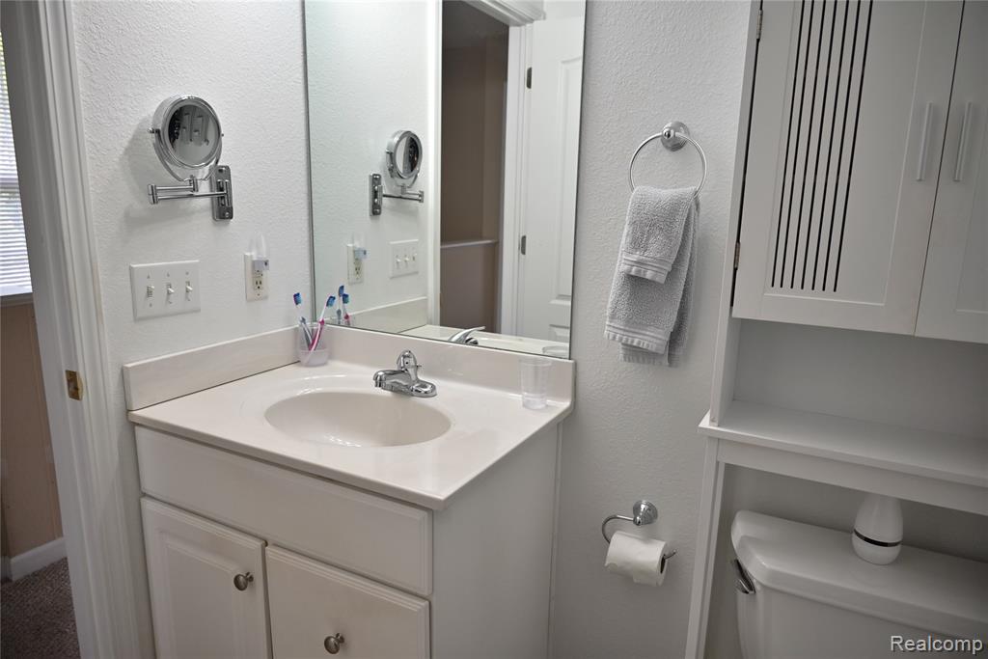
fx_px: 659
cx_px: 494
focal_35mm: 24
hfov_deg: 73.7
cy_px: 330
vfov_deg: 53.1
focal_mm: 24
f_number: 4
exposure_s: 1/160
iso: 400
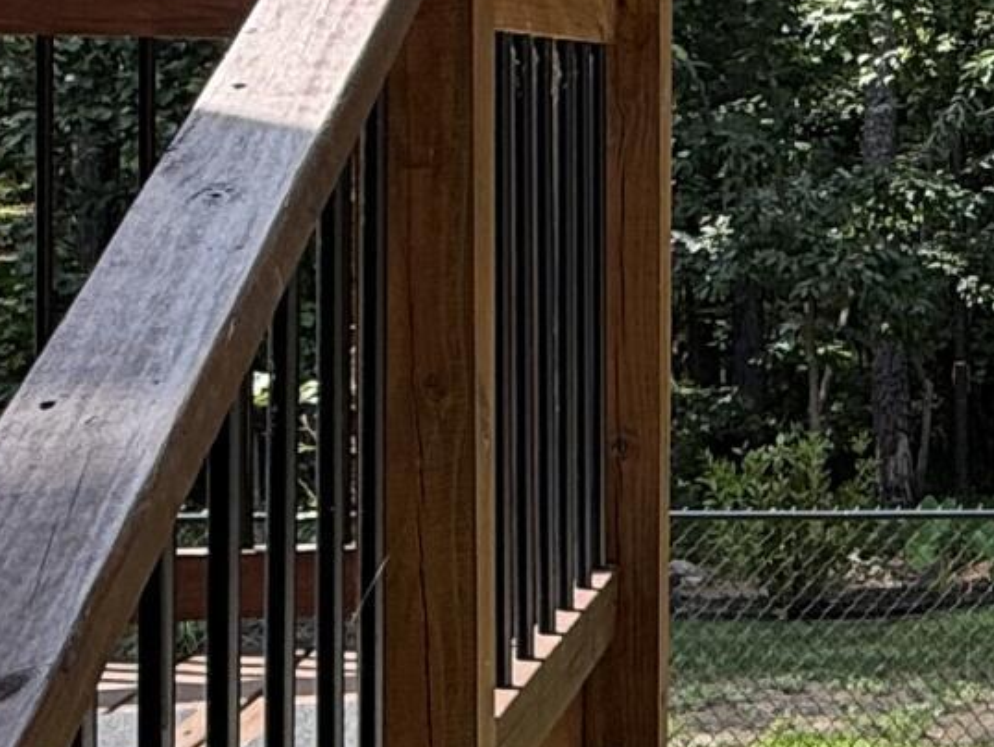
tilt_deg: -1.0
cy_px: 157
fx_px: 2241
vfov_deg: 18.7
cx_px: 1594
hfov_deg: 20.4
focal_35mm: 78
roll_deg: -1.5
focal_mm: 2.22
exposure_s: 1/294
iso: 50
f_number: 2.2
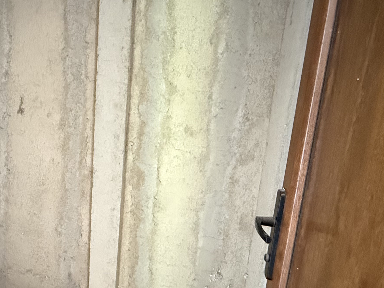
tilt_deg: -13.7
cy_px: 171
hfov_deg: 51.6
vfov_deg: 44.0
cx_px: 54
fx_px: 355
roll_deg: -0.4
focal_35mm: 32
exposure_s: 1/60
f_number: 2.2
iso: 1250
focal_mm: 2.22
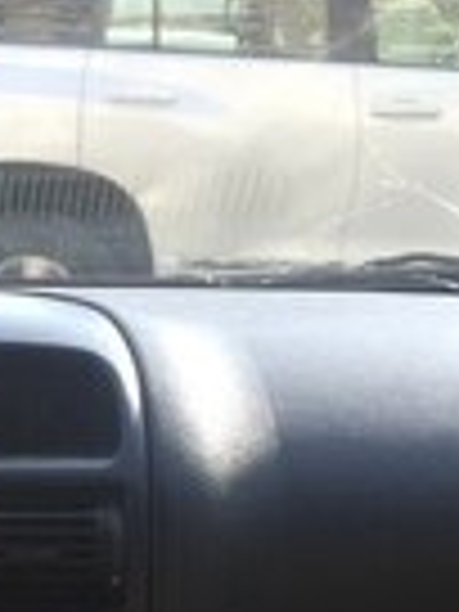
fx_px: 1874
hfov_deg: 13.2
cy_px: 824
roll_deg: -2.1
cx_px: -238
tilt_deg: -18.3
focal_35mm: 106
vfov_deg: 17.3
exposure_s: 1/175
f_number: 2.2
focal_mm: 4.15
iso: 32
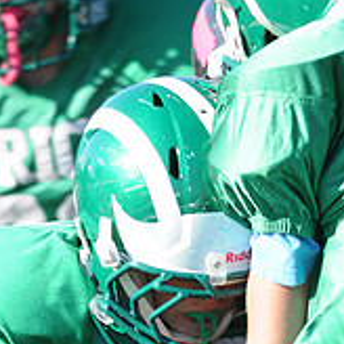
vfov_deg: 1.3
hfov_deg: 1.3
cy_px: 539
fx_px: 15144
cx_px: 215
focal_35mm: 1347
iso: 200
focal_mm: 300
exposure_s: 1/500
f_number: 4
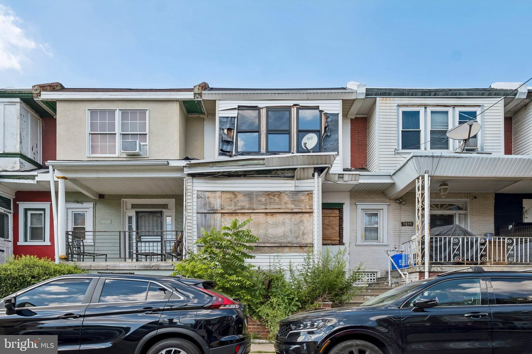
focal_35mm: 25
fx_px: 369
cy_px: 177
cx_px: 266
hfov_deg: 71.5
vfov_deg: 51.3
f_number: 8
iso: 250
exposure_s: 1/200
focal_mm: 16.6
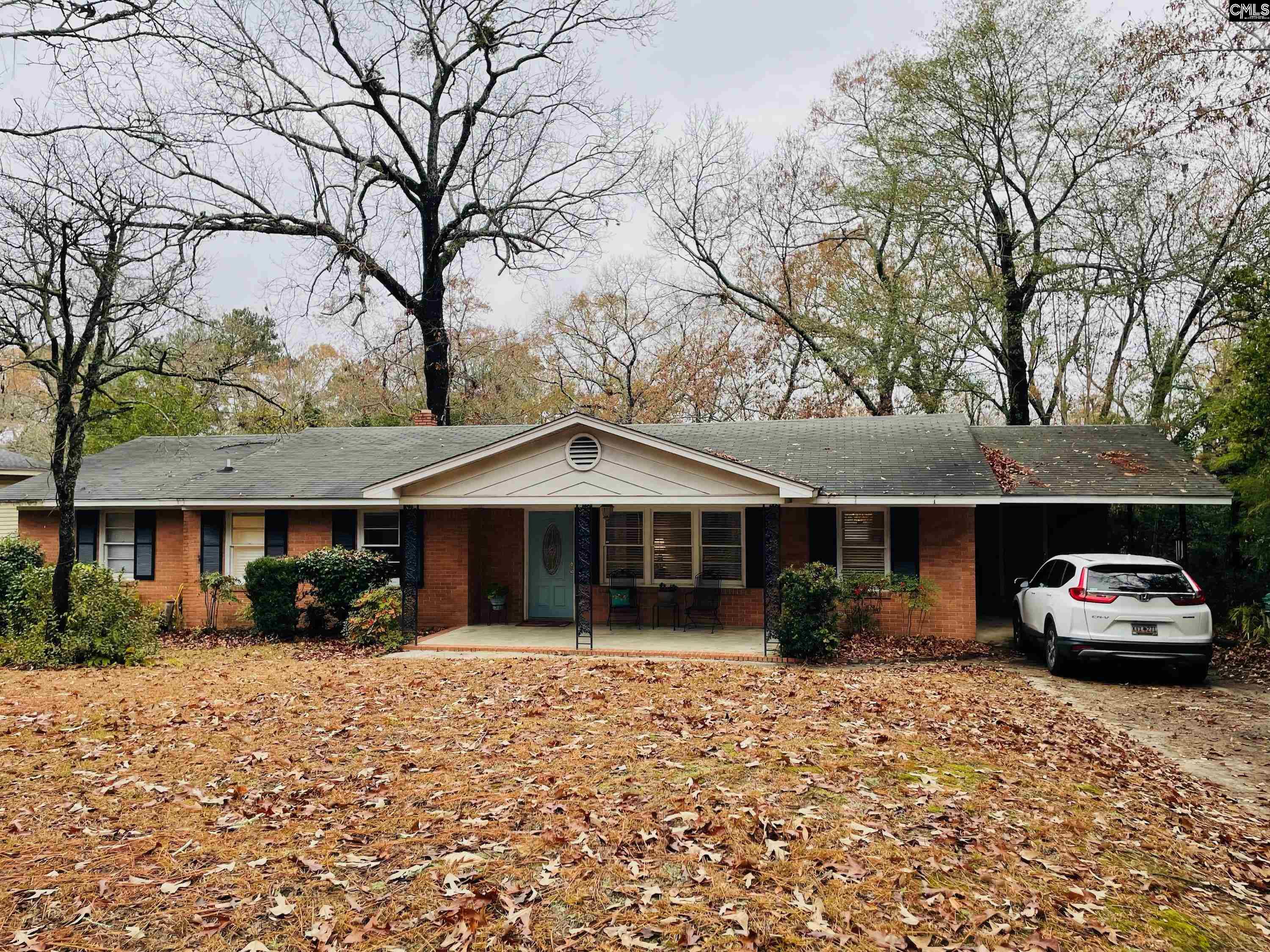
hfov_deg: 67.3
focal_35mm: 26
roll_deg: +0.5
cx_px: 635
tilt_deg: +2.3
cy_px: 476
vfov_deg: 53.1
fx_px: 954
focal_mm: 4.2
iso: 32
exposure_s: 1/487
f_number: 1.6
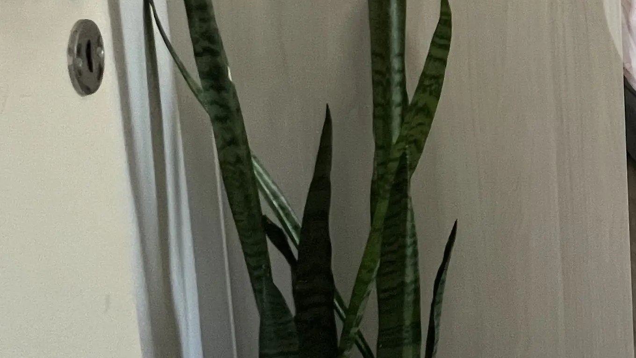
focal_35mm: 42
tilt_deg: -5.7
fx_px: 708
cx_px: 786
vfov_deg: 26.3
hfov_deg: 36.0
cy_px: -27
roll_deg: +1.2
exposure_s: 1/93
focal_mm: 1.57
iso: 250
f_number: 1.8
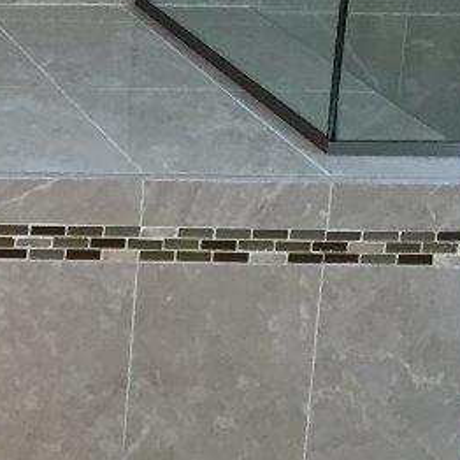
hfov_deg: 11.0
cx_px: -527
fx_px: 2120
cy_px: -35
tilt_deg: -13.0
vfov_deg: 12.2
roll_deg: -2.4
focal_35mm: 141
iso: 40
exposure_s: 1/30
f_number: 2.2
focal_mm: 4.15
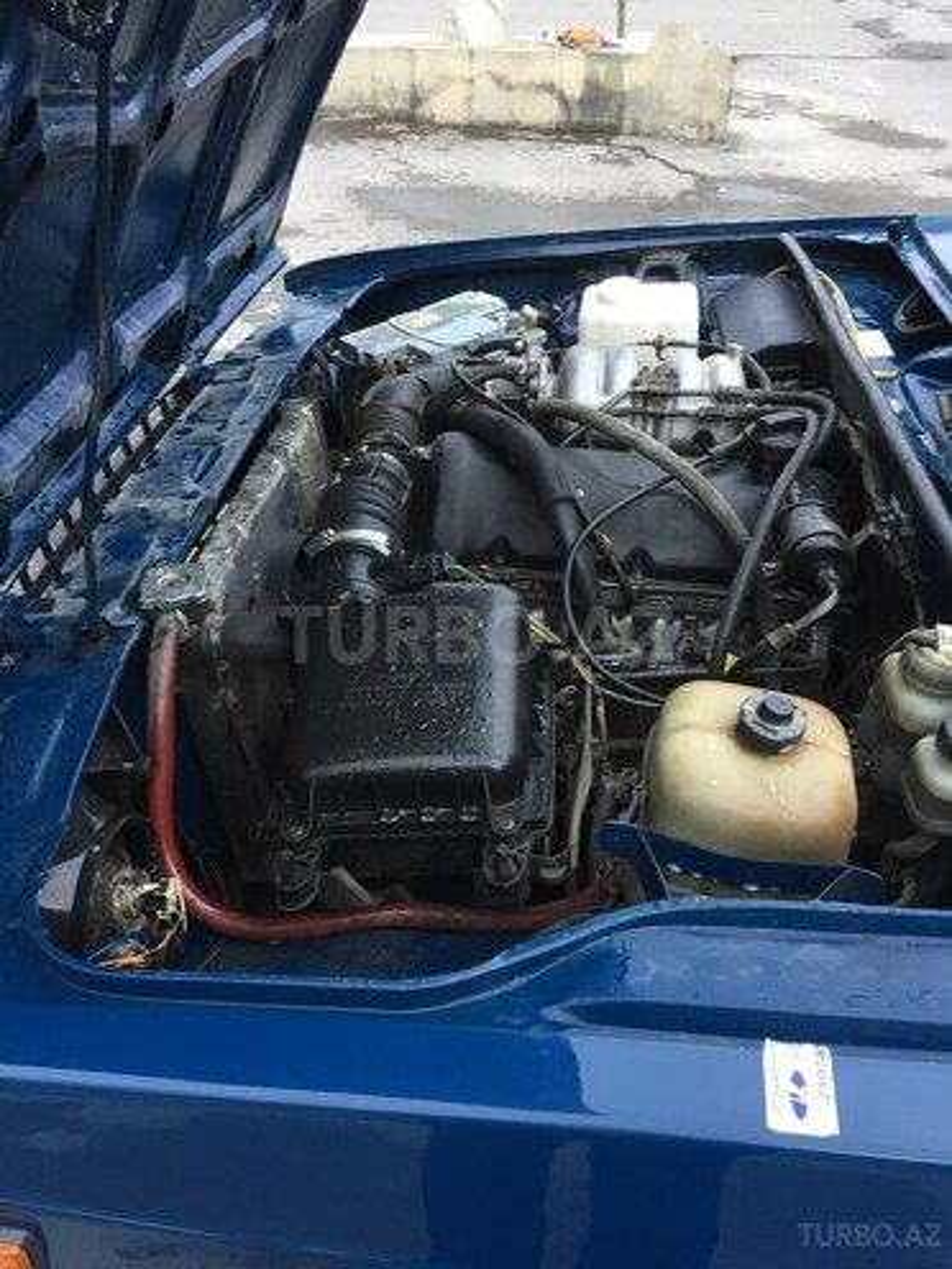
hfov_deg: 48.2
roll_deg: -0.6
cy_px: 634
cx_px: 476
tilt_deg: -34.4
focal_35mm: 29
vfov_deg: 61.7
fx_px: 1063
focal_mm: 4.15
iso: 50
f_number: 2.2
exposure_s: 1/33
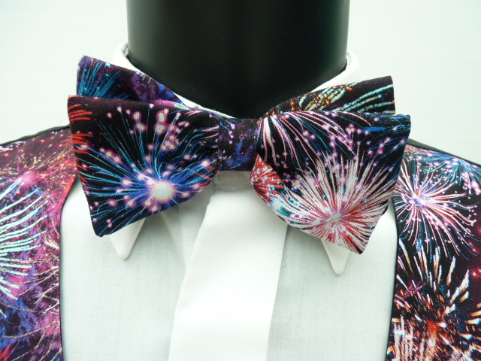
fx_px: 375
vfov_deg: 51.4
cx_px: 240
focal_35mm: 27
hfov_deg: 65.3
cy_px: 180
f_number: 2.8
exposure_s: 1/30
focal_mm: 4.8
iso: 200
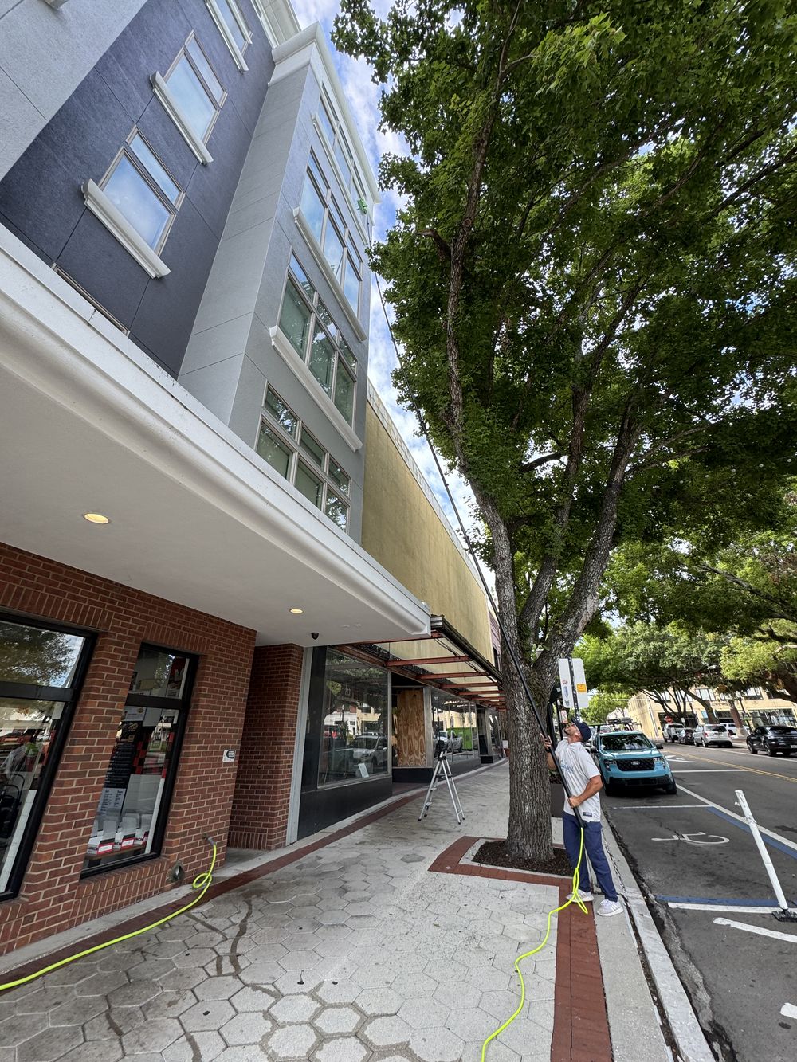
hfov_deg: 85.7
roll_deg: +0.5
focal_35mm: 14
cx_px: 398
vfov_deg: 102.1
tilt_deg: +26.3
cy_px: 531
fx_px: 430
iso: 40
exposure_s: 1/161
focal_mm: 2.22
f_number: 2.2
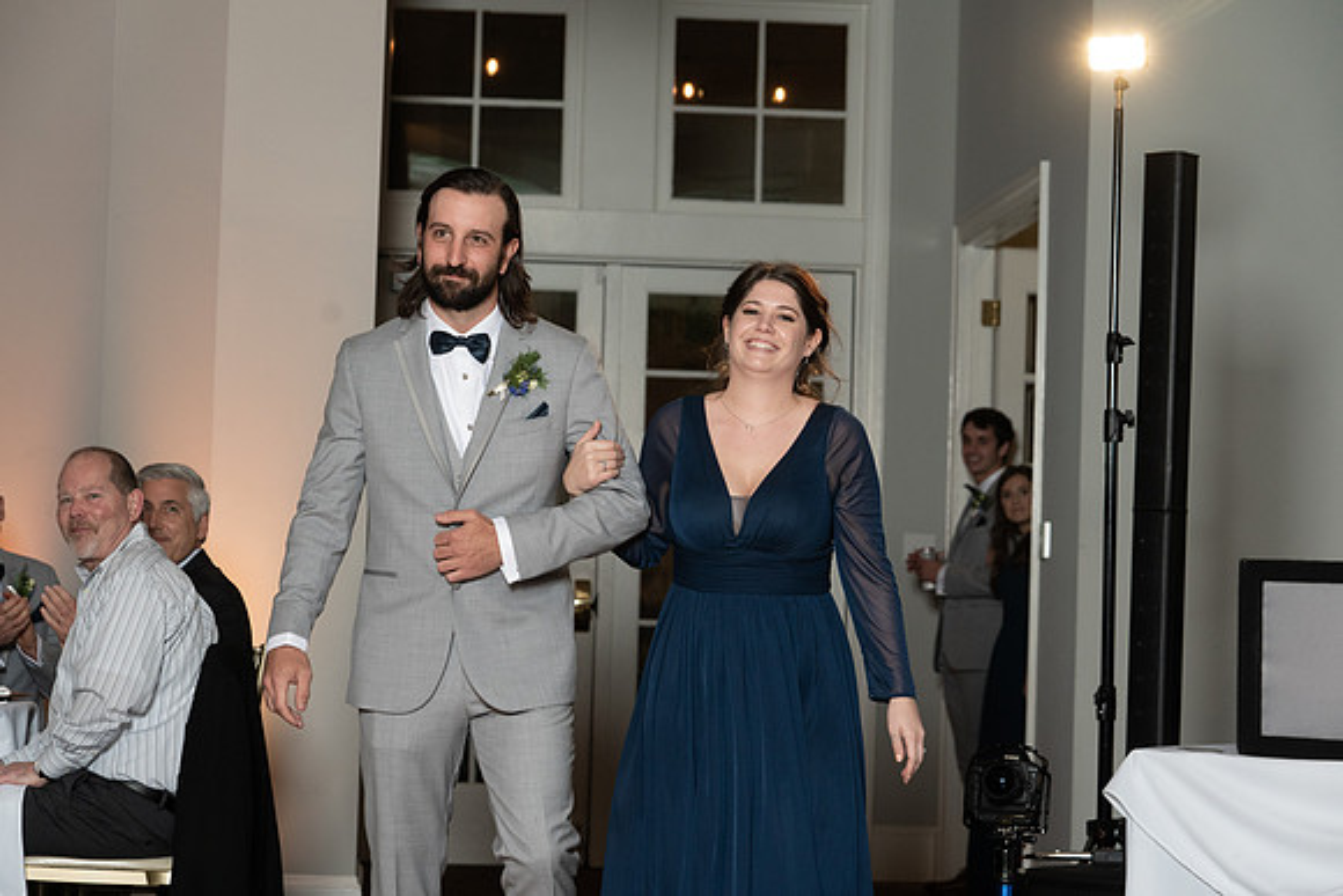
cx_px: 672
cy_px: 448
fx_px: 3619
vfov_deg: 14.1
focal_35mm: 97
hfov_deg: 21.0
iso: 2000
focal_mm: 97
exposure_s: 1/200
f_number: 5.6
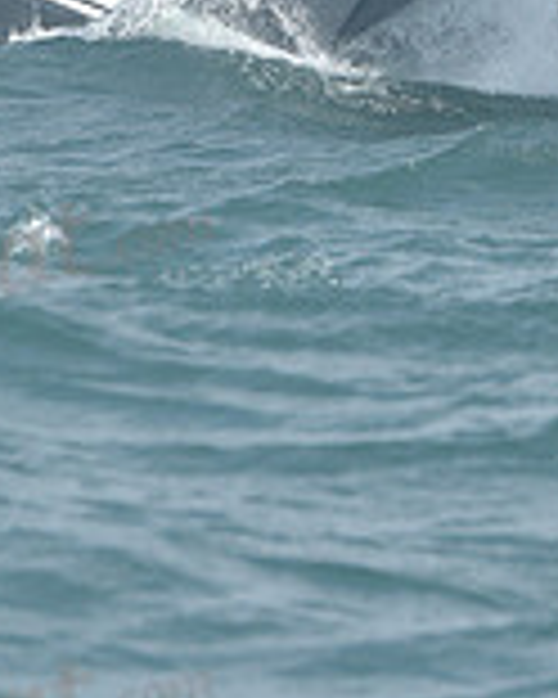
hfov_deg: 2.2
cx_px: 450
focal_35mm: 702
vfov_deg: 2.8
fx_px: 14492
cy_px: -7
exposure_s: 1/800
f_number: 10
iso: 320
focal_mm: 200
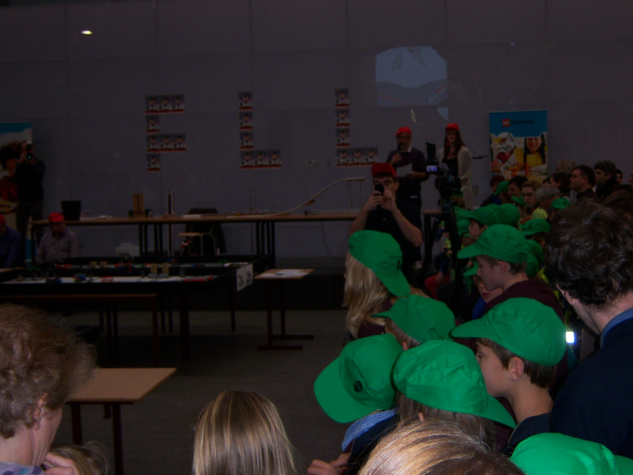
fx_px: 951
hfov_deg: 36.5
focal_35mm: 52
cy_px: 193
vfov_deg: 28.0
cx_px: 412
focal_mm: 7.5
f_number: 2.8
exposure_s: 1/60
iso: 80
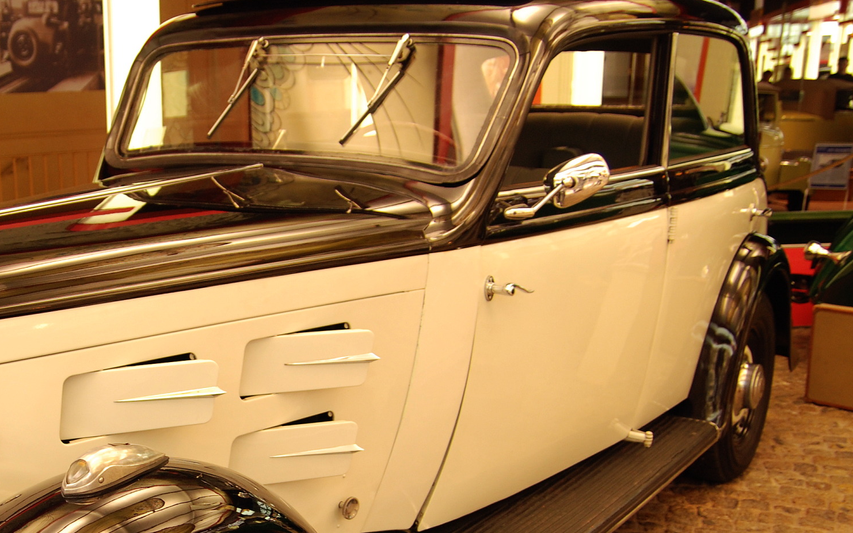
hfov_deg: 38.3
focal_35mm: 51
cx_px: 185
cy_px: 466
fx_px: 1186
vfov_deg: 24.7
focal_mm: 17
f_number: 2.8
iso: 200
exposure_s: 1/15
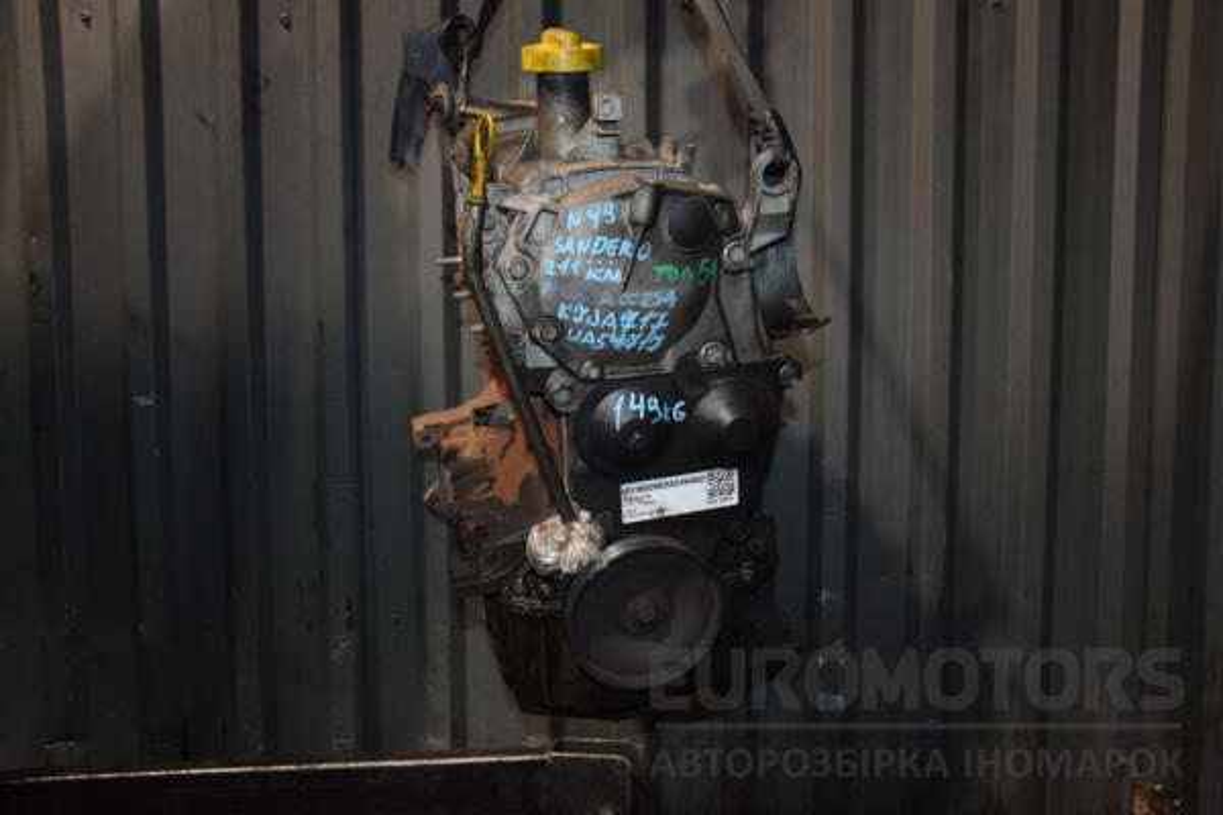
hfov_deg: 57.2
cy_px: 408
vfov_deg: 40.0
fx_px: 1121
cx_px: 612
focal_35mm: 33
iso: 800
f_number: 5
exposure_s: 1/60
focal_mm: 22
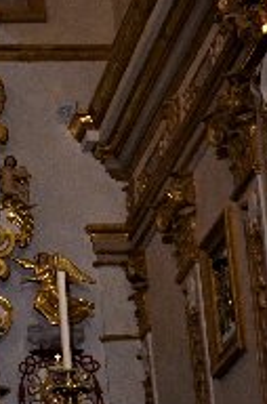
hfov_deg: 7.5
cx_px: -240
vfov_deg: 11.7
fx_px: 1957
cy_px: 23
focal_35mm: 175
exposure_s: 1/60
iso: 800
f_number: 4
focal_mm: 28
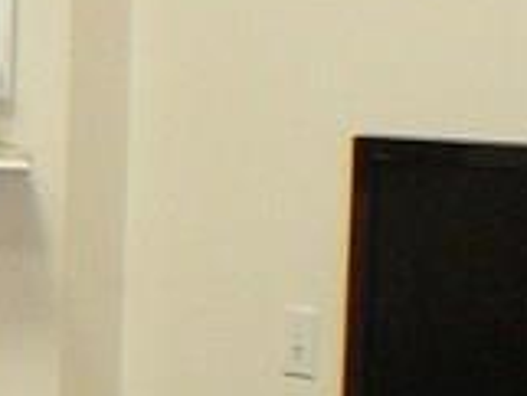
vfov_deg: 5.2
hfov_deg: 6.6
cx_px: -658
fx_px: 4357
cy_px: 10
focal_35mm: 286
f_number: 3.2
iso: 250
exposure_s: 1/30
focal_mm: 6.7
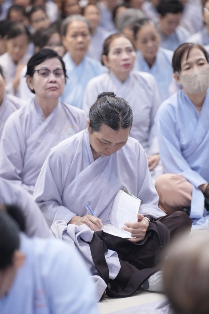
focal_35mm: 139
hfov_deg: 9.9
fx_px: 1210
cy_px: 157
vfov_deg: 14.8
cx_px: 104
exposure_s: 1/160
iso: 3200
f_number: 3.2
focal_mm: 139
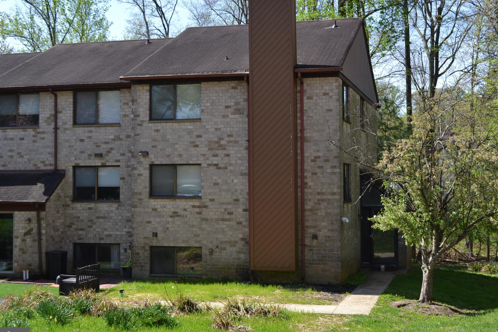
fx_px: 761
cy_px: 146
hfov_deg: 36.2
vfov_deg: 24.6
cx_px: 268
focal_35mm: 55
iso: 100
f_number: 6.3
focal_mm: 30
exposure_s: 1/160
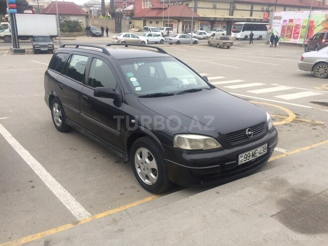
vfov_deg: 48.2
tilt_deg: -20.1
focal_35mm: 29
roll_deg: +0.6
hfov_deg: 61.7
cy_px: 123
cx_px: 164
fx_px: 275
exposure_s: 1/100
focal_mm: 4.15
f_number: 2.2
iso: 50
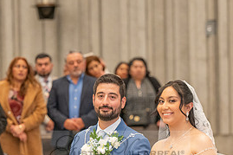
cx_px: 117
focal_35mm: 248
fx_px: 1604
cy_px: 151
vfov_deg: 5.5
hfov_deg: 8.3
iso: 1600
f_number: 2.8
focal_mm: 115
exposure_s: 1/200
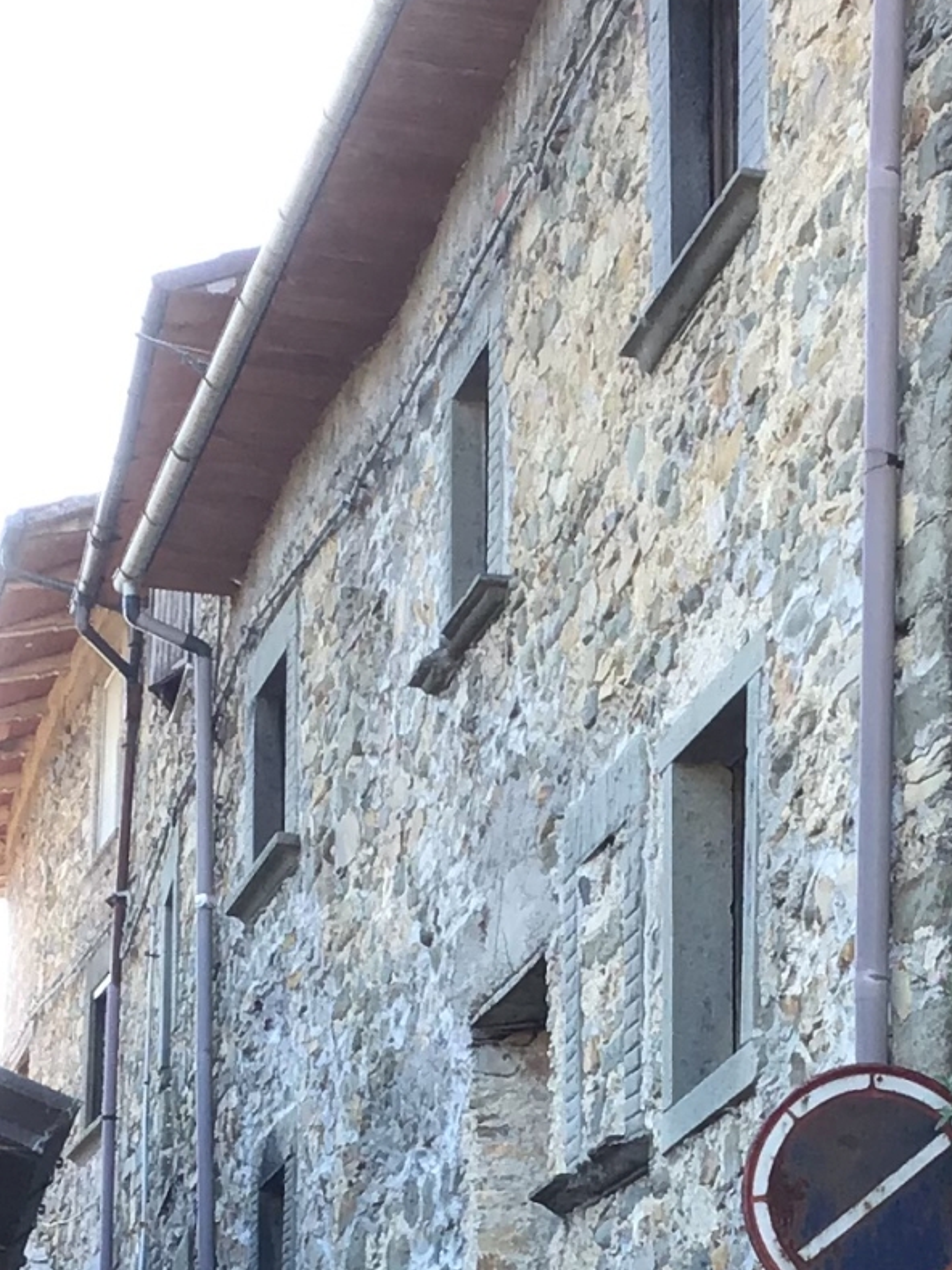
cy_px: 1106
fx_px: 4032
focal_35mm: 110
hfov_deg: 13.4
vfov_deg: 17.7
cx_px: 759
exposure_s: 1/100
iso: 32
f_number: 2.4
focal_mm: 3.3
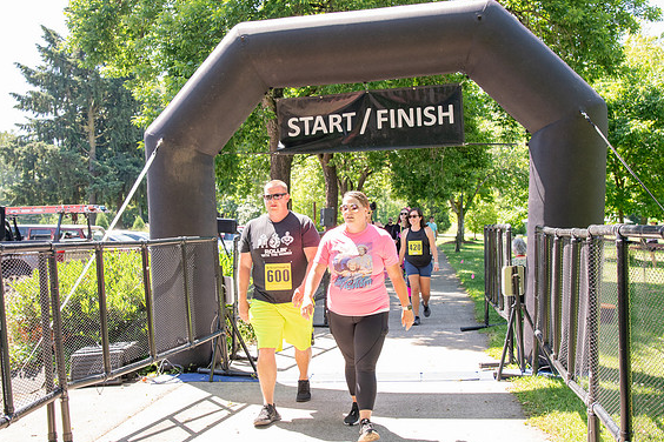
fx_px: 682
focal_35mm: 37
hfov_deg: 51.9
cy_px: 225
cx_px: 326
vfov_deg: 35.9
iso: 500
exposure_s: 1/400
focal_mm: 24
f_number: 4
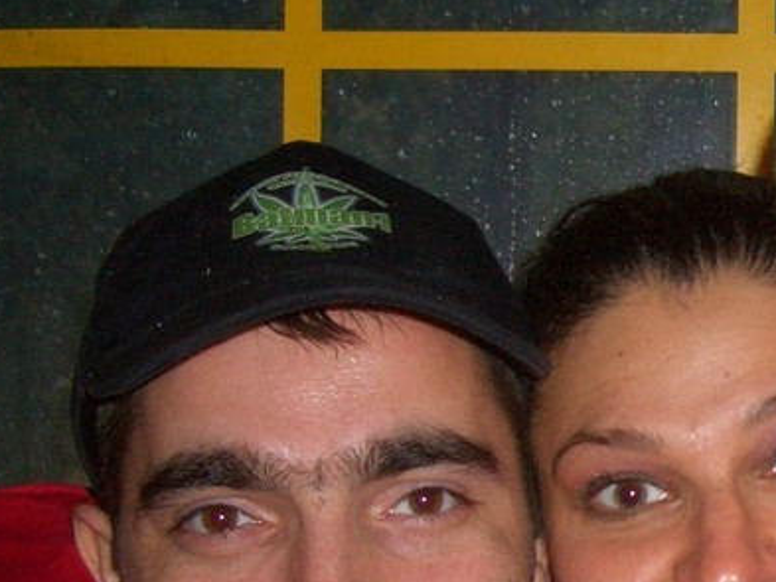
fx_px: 2175
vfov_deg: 15.1
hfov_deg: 19.2
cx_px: 892
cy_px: 515
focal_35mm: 97
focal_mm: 6.8
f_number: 2.8
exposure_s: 1/60
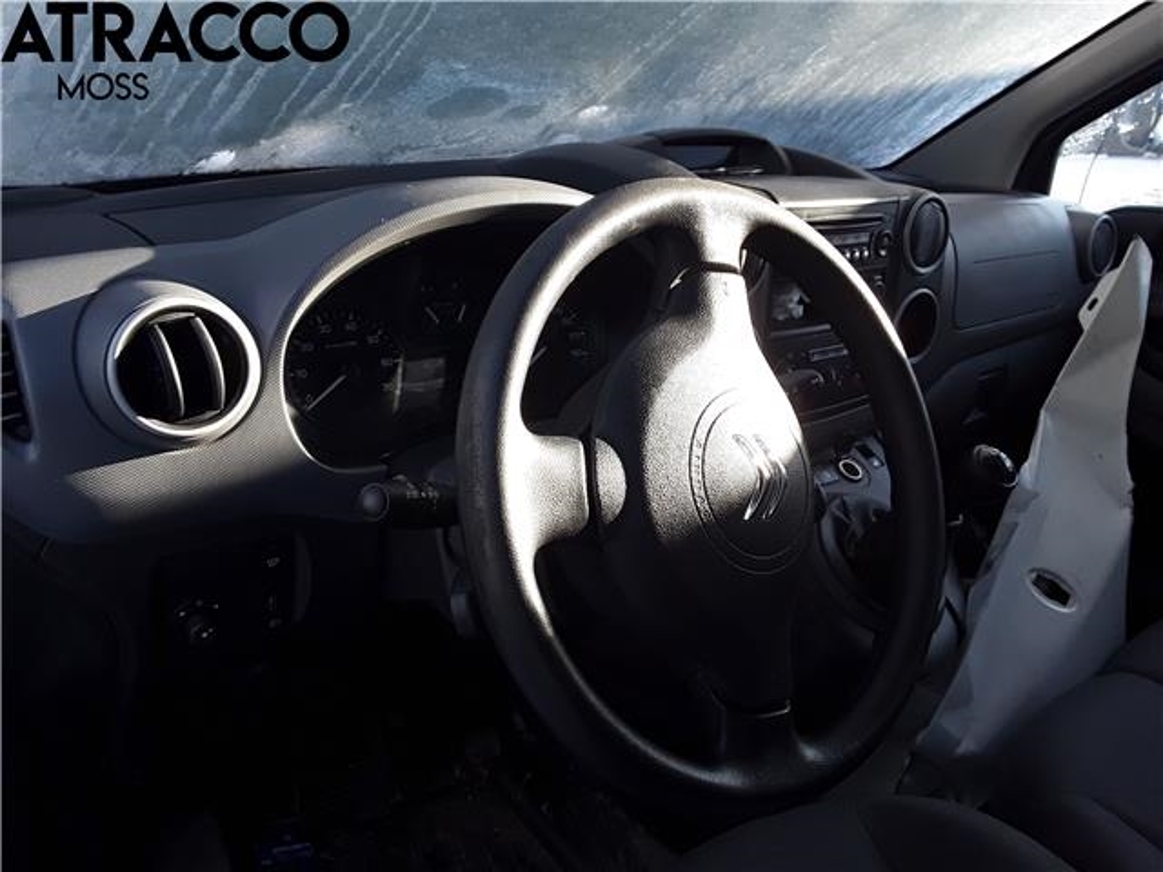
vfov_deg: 49.7
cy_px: 436
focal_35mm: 28
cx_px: 582
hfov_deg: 63.4
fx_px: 941
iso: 40
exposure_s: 1/117
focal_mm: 2.91
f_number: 1.9
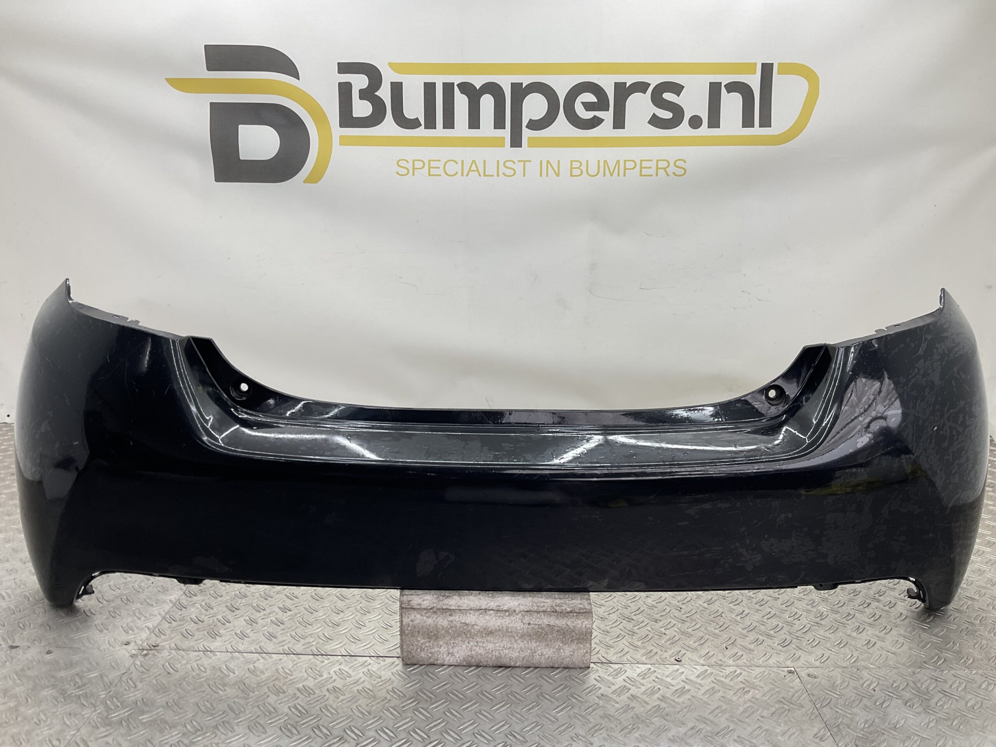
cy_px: 374
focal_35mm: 29
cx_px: 498
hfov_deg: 61.7
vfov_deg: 48.2
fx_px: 834
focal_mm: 3
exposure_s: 1/100
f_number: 1.8
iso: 20
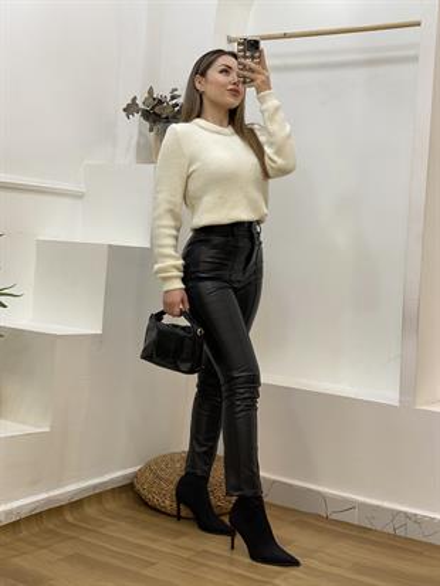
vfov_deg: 36.8
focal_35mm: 52
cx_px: 220
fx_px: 881
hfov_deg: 28.0
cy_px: 293
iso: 80
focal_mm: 6
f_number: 2
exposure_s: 1/100
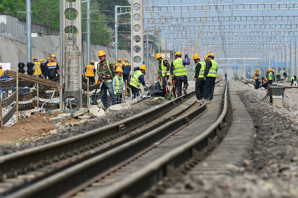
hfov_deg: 8.8
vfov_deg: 5.9
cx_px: 146
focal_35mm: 233
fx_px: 1928
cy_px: 83
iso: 100
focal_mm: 200
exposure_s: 1/800
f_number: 5.6
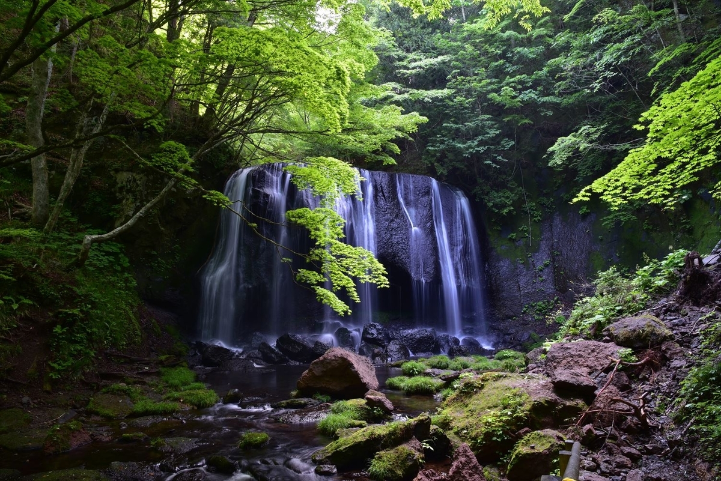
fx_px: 481
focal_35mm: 24
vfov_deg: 53.2
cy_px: 240
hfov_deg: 73.7
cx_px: 360
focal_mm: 24
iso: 200
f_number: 16
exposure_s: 1/1.5
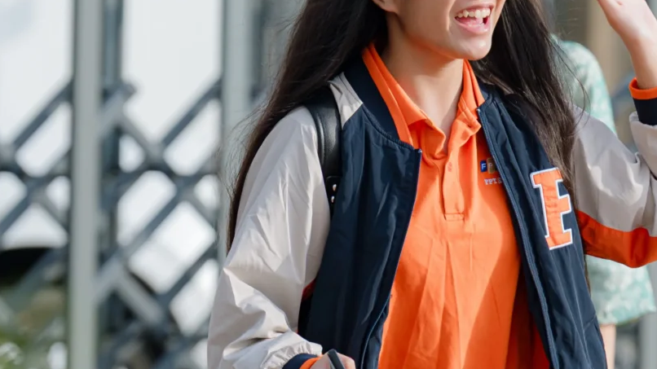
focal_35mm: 529
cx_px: 727
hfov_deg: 4.1
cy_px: 209
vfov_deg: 2.3
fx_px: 9214
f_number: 4
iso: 100
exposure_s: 1/500
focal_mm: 159
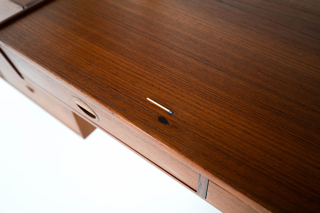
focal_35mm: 30
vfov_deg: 43.6
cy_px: 106
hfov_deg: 61.9
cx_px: 160
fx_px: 267
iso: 800
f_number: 4
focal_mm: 30
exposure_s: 1/30
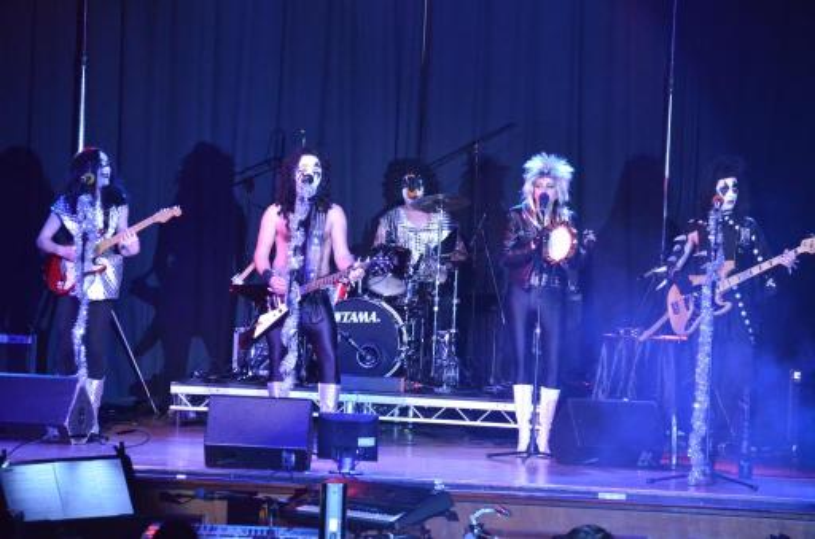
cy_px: 270
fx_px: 4913
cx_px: 408
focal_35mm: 218
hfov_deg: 9.5
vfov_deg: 6.3
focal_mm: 145
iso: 5000
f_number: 6.3
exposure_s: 1/160
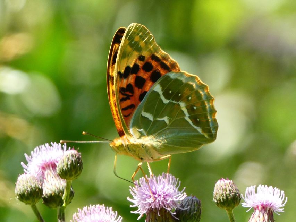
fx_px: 7073
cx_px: 148
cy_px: 111
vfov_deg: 1.8
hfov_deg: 2.4
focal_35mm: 827
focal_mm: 148.1
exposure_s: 1/125
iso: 200
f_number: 5.6
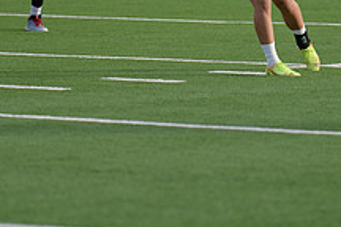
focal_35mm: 484
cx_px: 230
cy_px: -70
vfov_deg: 2.8
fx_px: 4584
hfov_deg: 4.3
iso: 500
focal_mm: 180
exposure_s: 1/3200
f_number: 2.8
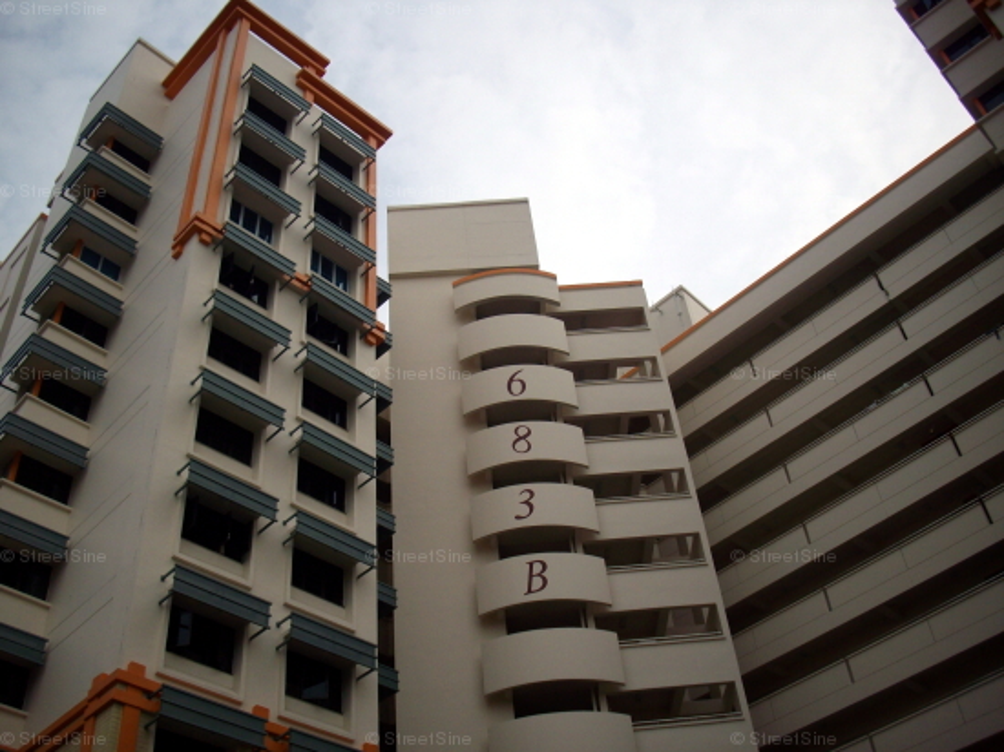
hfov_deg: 50.2
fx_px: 1073
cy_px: 376
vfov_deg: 38.6
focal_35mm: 37
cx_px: 502
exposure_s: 1/500
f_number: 5.6
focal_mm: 6.2
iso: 80
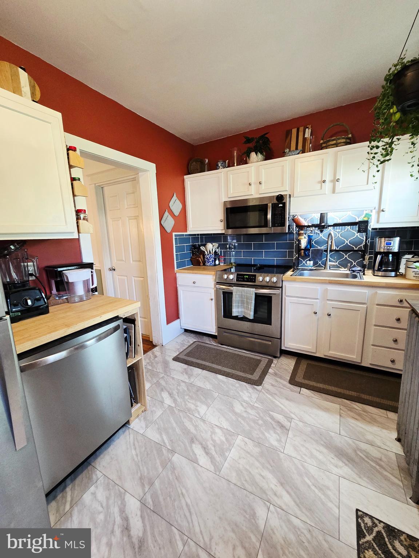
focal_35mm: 13
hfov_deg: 89.9
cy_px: 279
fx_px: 210
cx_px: 210
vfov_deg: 106.2
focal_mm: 2.2
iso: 320
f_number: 2.2
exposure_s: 1/60.2
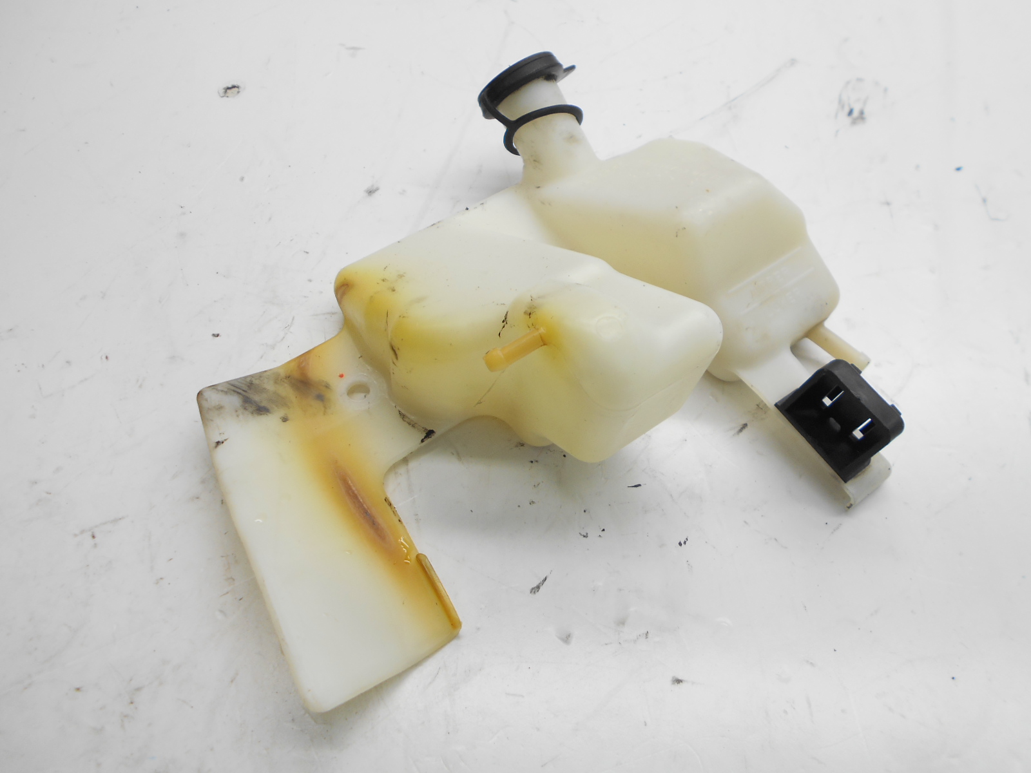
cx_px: 516
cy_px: 386
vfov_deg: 53.1
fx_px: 774
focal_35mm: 26
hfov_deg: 67.3
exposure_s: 1/50
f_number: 3.2
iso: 80
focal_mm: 4.6
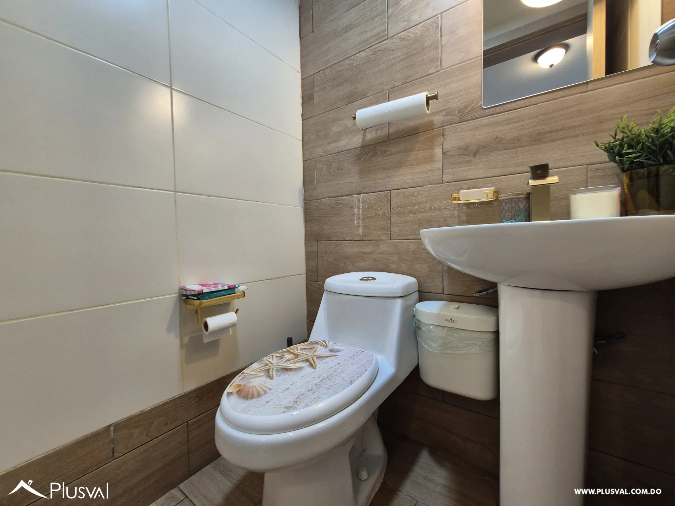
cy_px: 253
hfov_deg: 106.2
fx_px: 253
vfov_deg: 89.9
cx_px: 338
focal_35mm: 13
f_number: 2.2
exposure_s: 1/60
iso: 160
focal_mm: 2.2
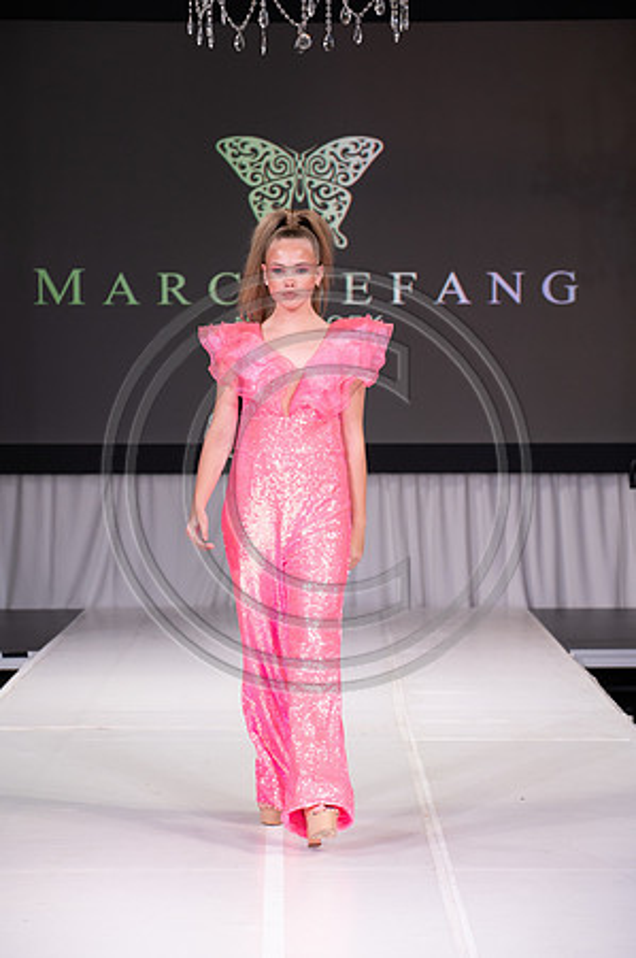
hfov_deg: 12.4
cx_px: 318
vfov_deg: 18.6
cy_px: 479
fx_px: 2922
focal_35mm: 110
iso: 2000
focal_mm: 110
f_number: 5.6
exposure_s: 1/400
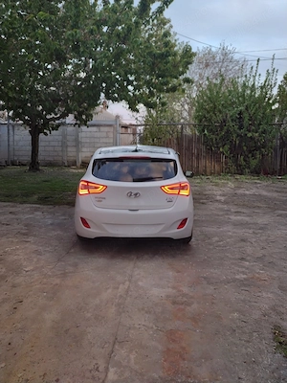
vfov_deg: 65.3
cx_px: 144
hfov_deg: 51.4
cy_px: 192
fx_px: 298
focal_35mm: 27
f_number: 1.7
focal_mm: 4.71
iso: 172
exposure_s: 1/100
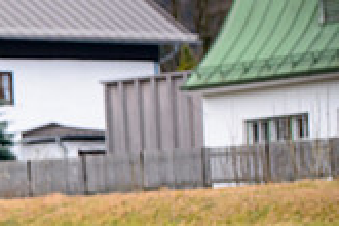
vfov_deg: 3.6
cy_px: 200
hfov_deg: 5.3
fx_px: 3635
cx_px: -232
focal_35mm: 386
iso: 800
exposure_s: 1/250
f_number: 5
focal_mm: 110
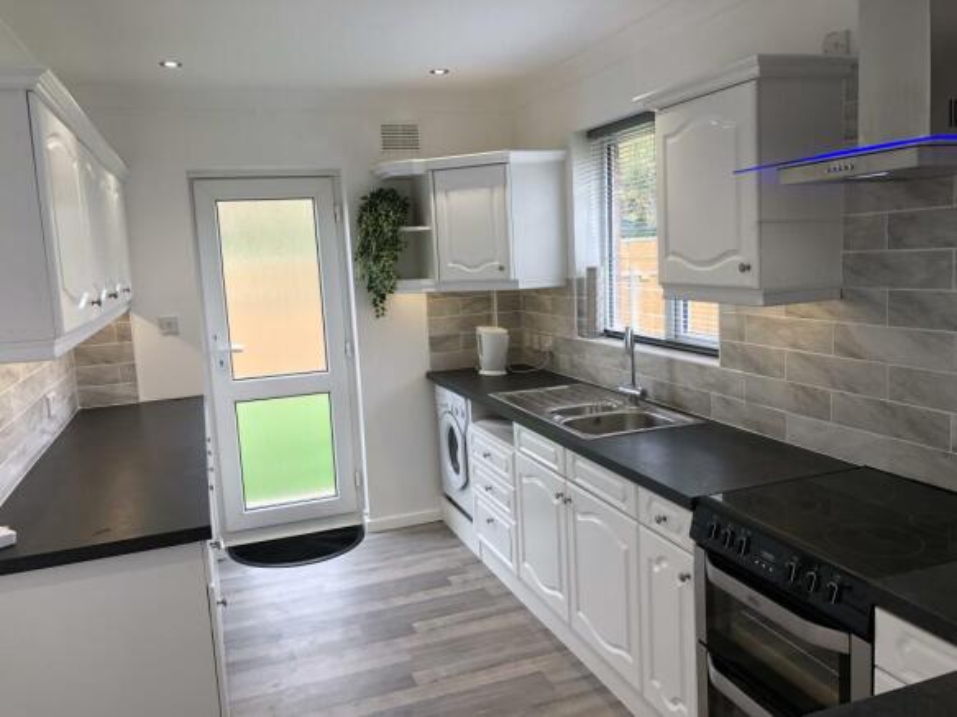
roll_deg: +2.5
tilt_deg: -8.2
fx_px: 802
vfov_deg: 48.2
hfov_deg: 61.7
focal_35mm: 29
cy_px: 358
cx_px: 478
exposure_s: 1/100
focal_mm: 3.99
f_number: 1.8
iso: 32
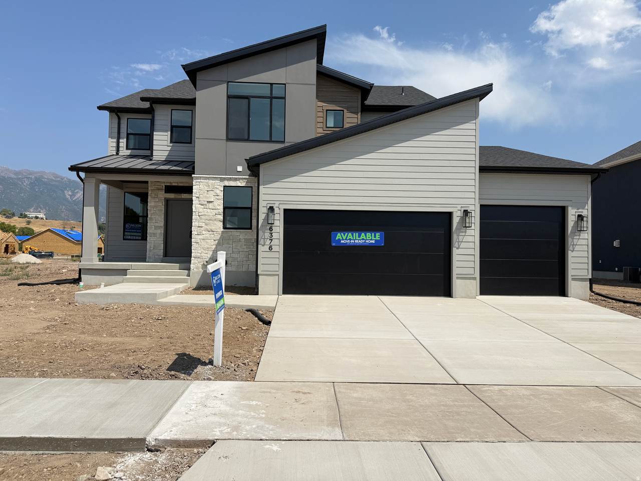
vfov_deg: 56.8
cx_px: 320
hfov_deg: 71.6
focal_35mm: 24
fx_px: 444
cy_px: 240
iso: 80
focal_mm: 6.76
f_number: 1.78
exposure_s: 1/8130
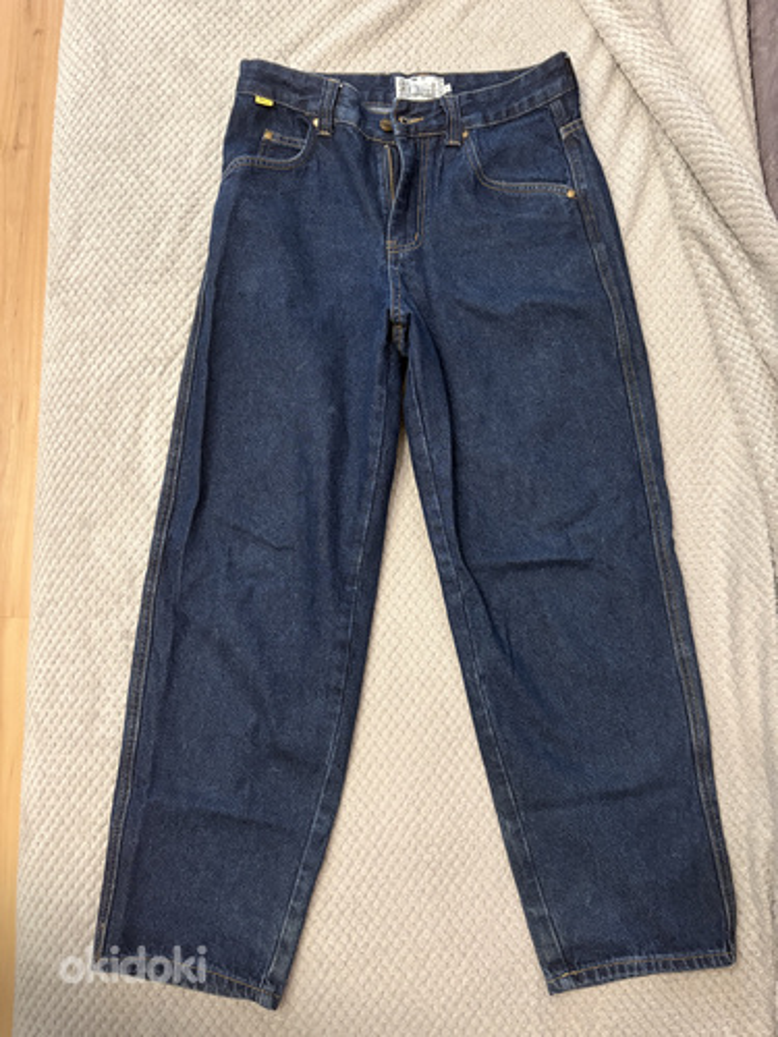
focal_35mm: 26
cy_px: 518
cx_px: 389
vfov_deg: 67.3
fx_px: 779
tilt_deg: -80.8
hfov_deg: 53.1
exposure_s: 1/57
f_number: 1.6
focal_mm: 5.96
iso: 500
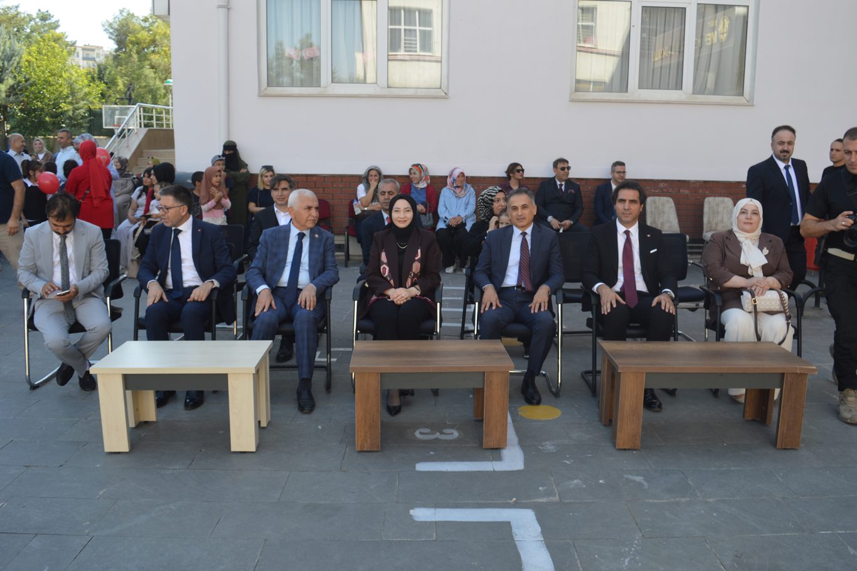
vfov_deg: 43.6
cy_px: 286
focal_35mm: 30
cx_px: 428
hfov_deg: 61.9
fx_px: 714
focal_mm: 20
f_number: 5.6
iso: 110
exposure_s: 1/125
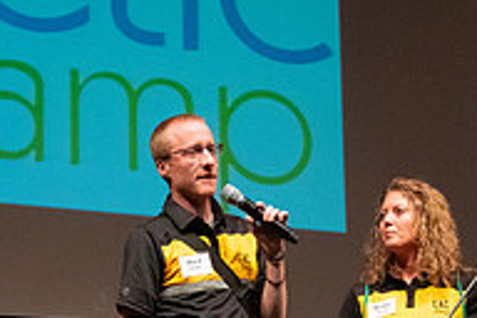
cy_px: 404
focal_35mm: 133
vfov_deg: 10.1
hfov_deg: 15.4
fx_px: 1762
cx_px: 276
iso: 6400
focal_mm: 44
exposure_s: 1/250
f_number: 5
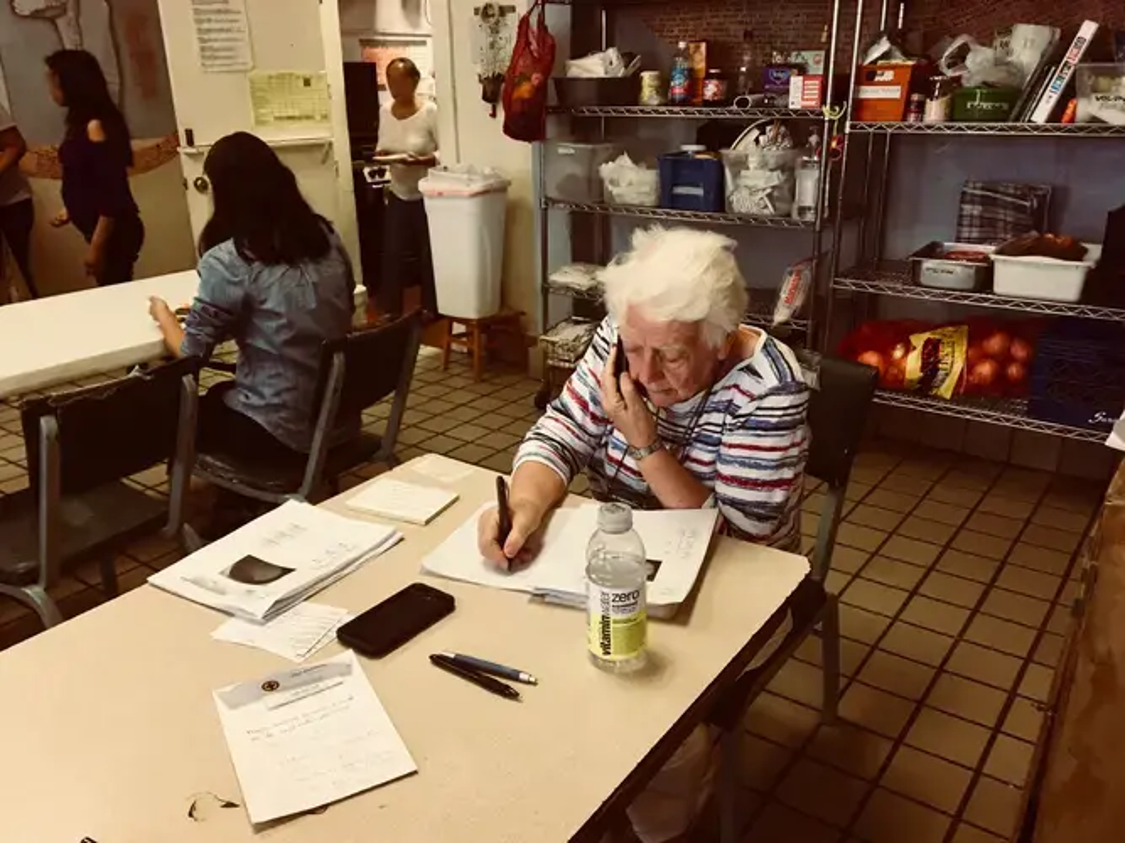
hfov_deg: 61.7
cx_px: 562
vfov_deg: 48.2
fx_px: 942
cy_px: 422
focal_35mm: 29
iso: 160
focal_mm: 4.15
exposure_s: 1/30
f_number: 2.2
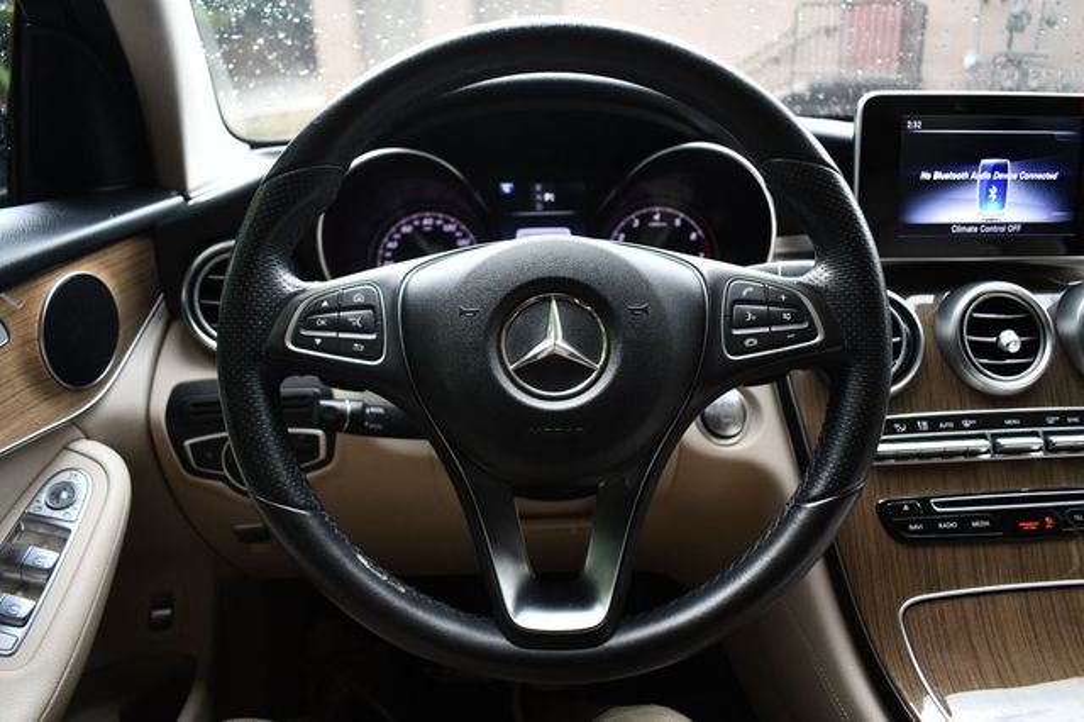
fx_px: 813
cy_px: 361
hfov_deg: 67.4
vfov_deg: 47.9
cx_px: 542
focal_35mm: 27
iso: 800
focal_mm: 18
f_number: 3.5
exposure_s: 1/125
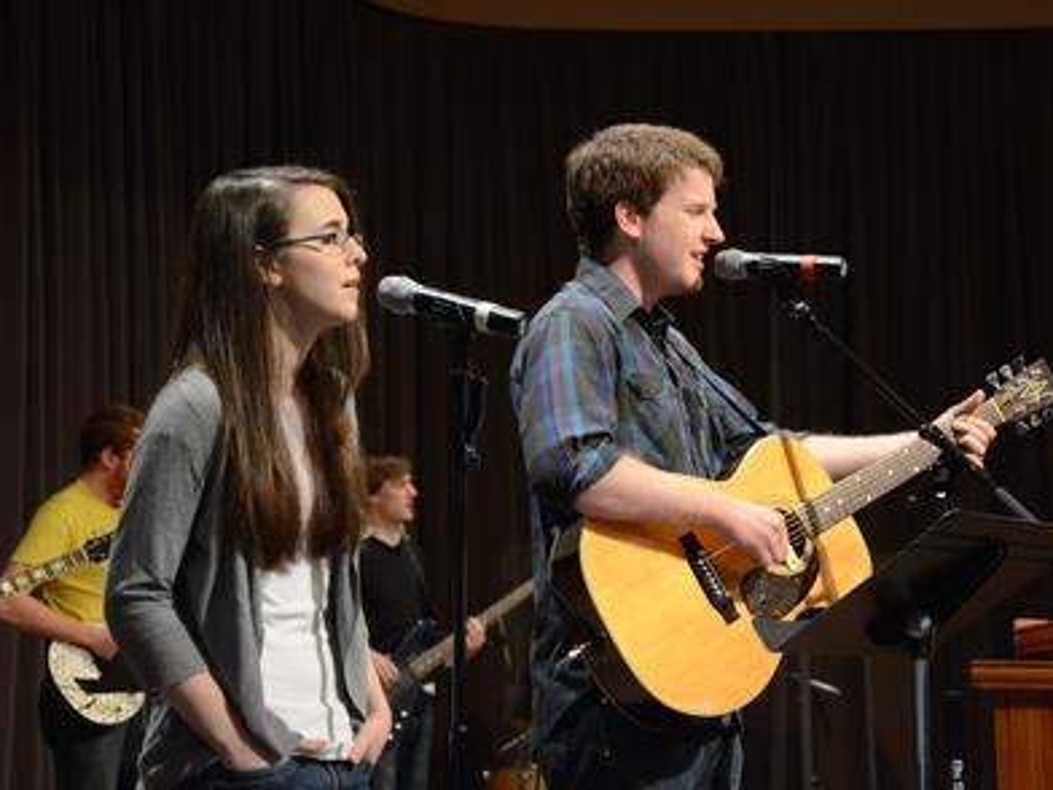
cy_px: 398
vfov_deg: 13.6
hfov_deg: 18.0
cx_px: 578
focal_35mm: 109
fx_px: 3316
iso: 3200
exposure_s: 1/125
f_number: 5.6
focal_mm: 66
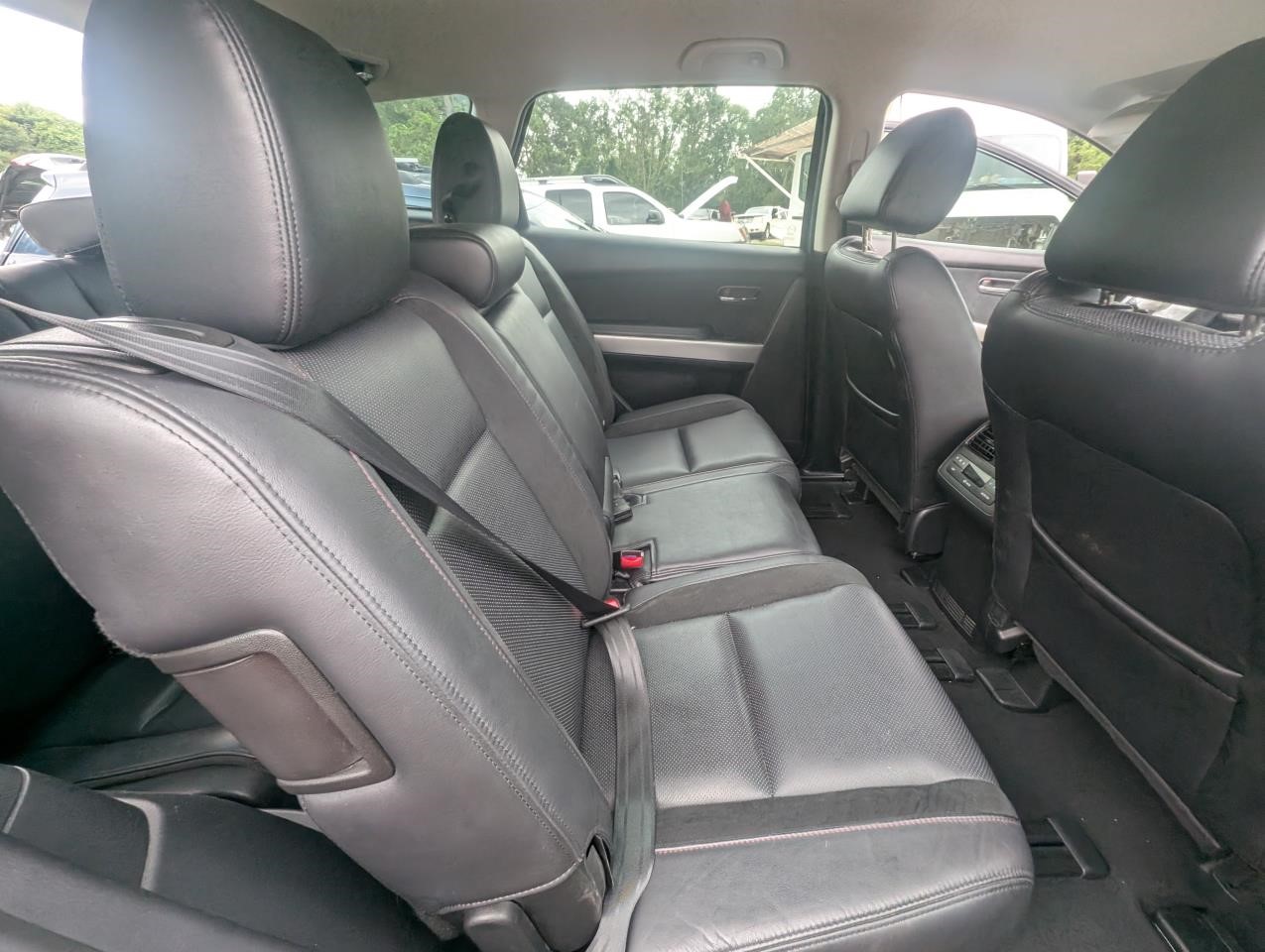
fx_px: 476
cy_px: 476
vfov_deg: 90.1
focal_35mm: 13
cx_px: 632
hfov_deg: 106.1
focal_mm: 1.95
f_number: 2.2
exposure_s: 1/210
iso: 149
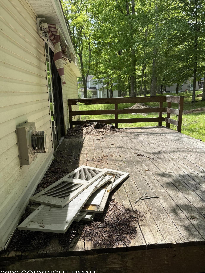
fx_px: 205
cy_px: 139
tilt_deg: -10.7
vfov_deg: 67.3
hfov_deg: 53.1
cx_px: 104
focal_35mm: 26
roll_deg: +4.6
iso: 80
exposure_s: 1/1855
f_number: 1.78
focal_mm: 6.76
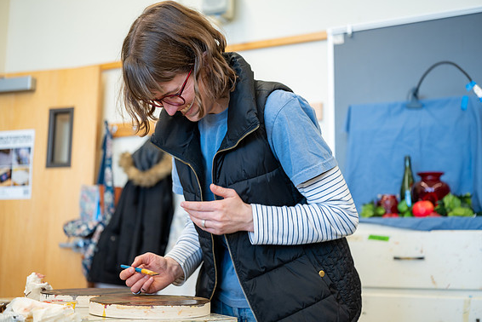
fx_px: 563
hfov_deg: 46.4
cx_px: 239
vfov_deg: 31.9
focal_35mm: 42
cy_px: 160
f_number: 2.8
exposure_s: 1/100
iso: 320
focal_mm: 41
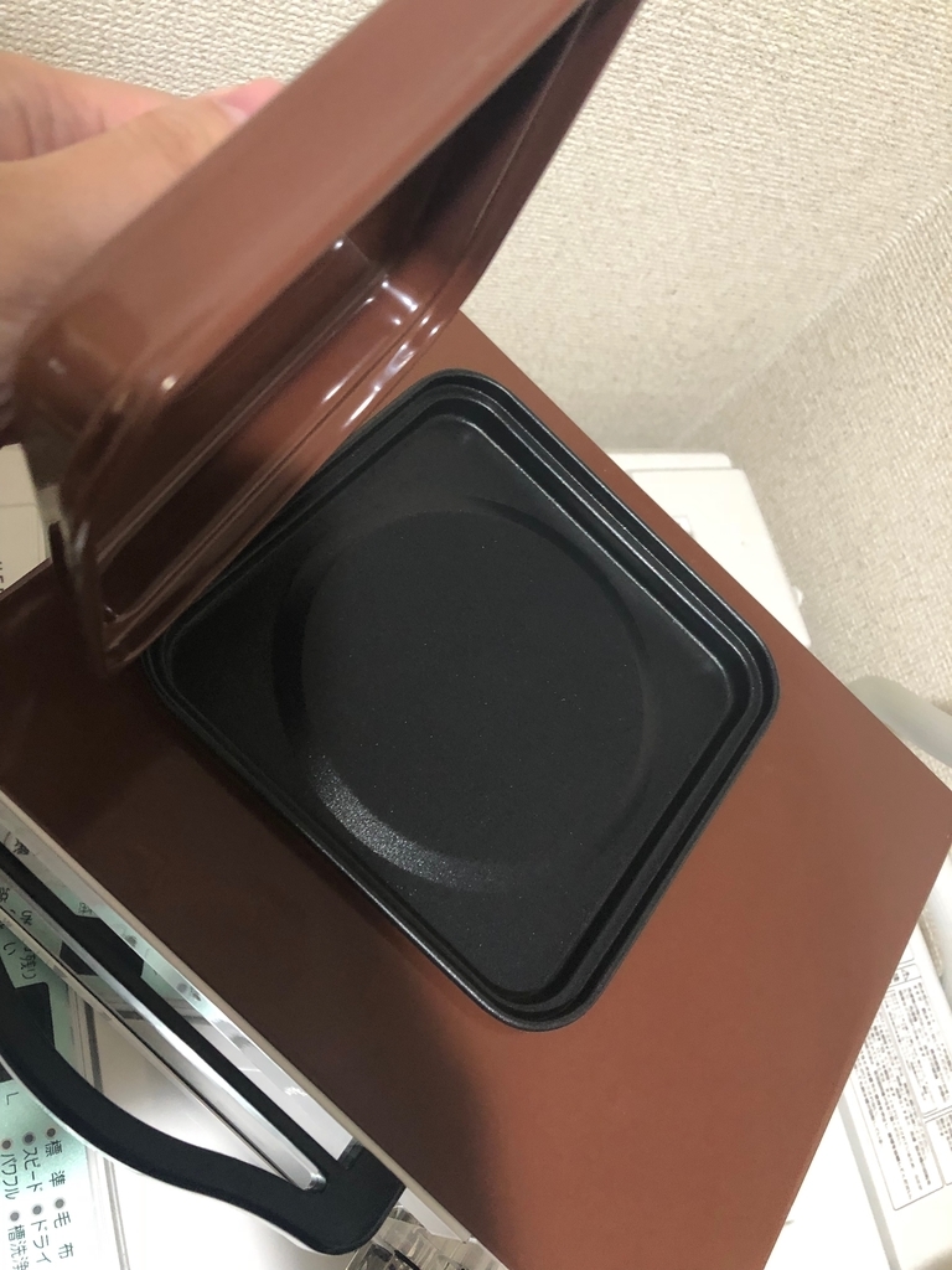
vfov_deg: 63.4
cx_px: 476
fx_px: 1027
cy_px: 635
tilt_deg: -55.7
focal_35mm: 28
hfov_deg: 49.7
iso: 100
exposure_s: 1/14
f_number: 1.8
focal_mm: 3.99
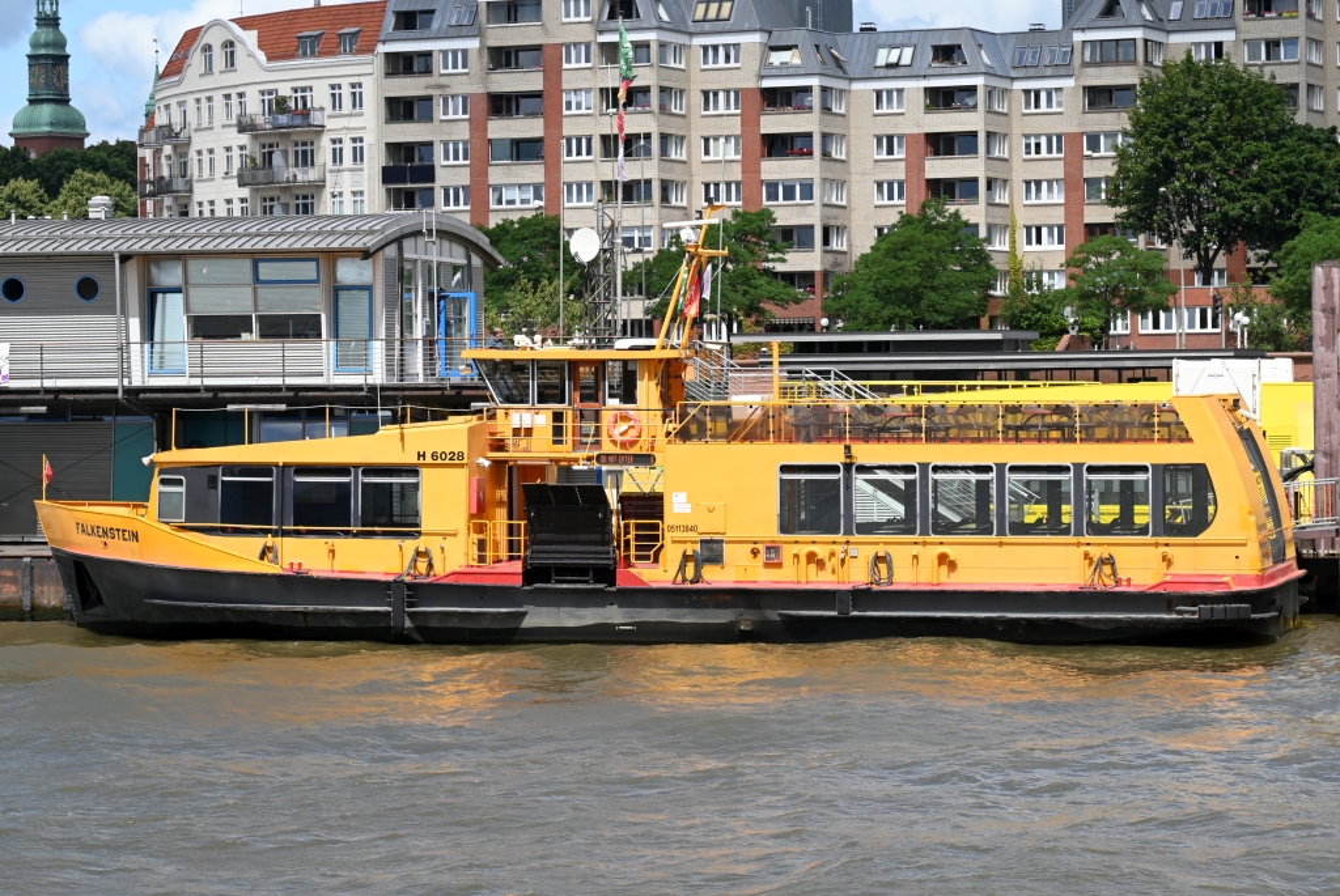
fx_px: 3055
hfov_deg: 24.7
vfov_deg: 16.7
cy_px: 448
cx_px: 670
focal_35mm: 82
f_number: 5
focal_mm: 82
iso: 100
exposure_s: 1/400
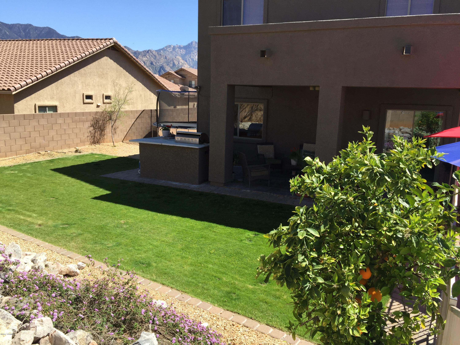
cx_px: 230
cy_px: 172
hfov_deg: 61.7
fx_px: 385
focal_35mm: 29
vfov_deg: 48.2
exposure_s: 1/1130
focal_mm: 4.15
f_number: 2.2
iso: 32
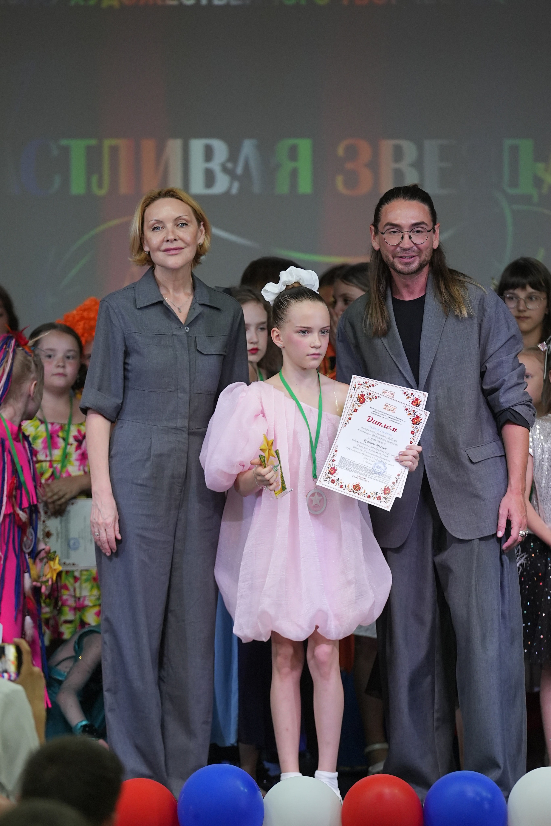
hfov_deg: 5.5
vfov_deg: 8.2
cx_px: 276
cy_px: 413
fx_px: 5739
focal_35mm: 250
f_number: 2.8
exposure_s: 1/400
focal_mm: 167
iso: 1250
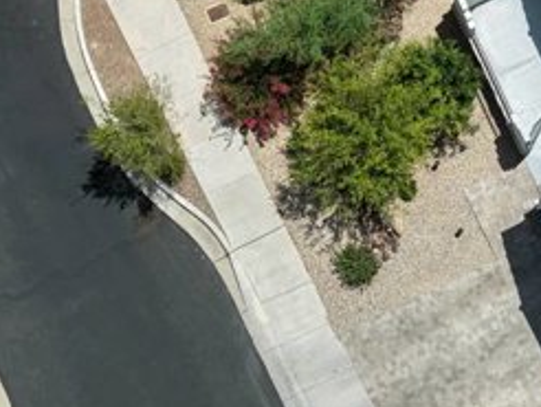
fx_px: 1830
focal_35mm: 117
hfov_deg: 16.7
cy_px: 440
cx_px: 438
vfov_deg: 12.5
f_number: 1.8
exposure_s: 1/5000
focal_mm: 8.67
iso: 120
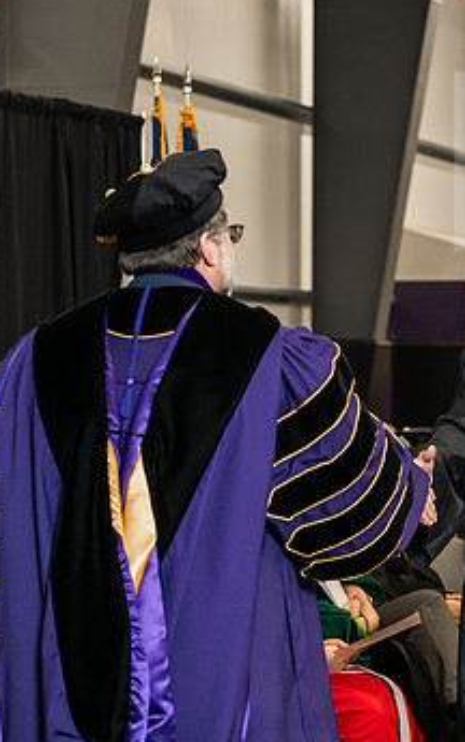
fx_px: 2430
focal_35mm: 120
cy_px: 332
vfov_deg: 17.4
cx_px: 390
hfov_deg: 10.9
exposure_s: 1/200
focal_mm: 70
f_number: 5
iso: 2500
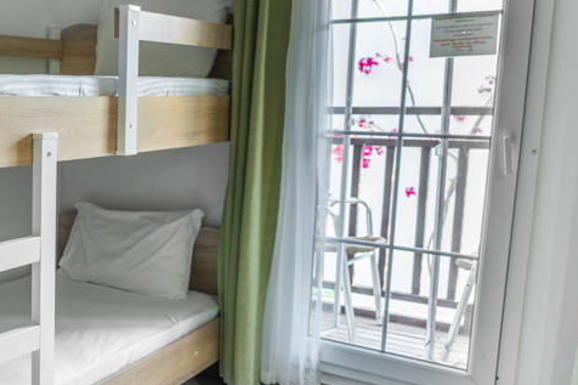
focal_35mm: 43
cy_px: 199
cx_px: -16
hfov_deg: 39.4
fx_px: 690
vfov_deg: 31.2
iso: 500
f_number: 2.8
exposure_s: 1/500
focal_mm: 16
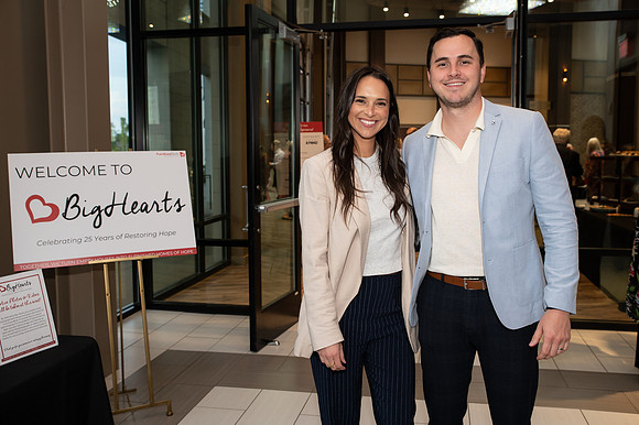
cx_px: 336
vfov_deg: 39.2
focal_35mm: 34
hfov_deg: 56.3
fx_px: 596
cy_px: 202
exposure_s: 1/60
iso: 640
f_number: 4
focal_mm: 32
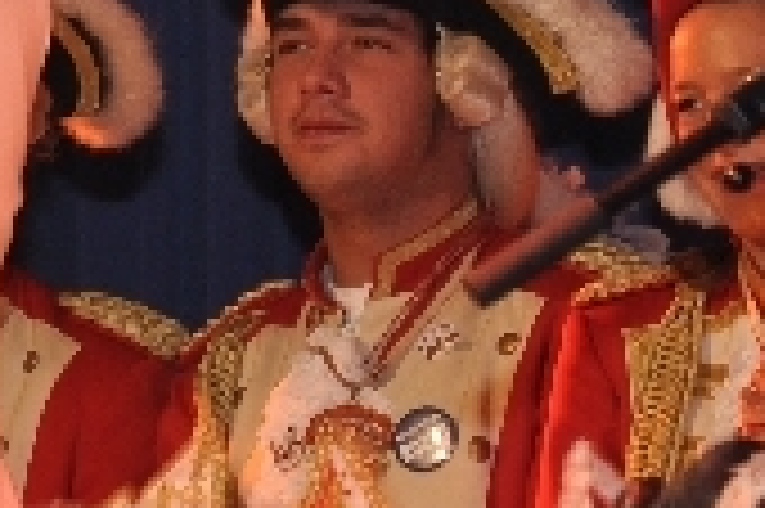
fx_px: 12702
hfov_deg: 3.4
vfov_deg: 2.3
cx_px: -864
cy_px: 52
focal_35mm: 598
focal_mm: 85
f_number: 5.6
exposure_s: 1/60
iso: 400
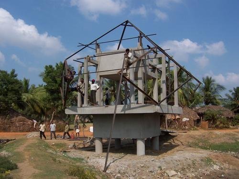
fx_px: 249
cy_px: 90
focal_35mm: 36
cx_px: 120
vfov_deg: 39.7
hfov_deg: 51.4
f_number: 5.6
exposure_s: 1/750
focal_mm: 5.6
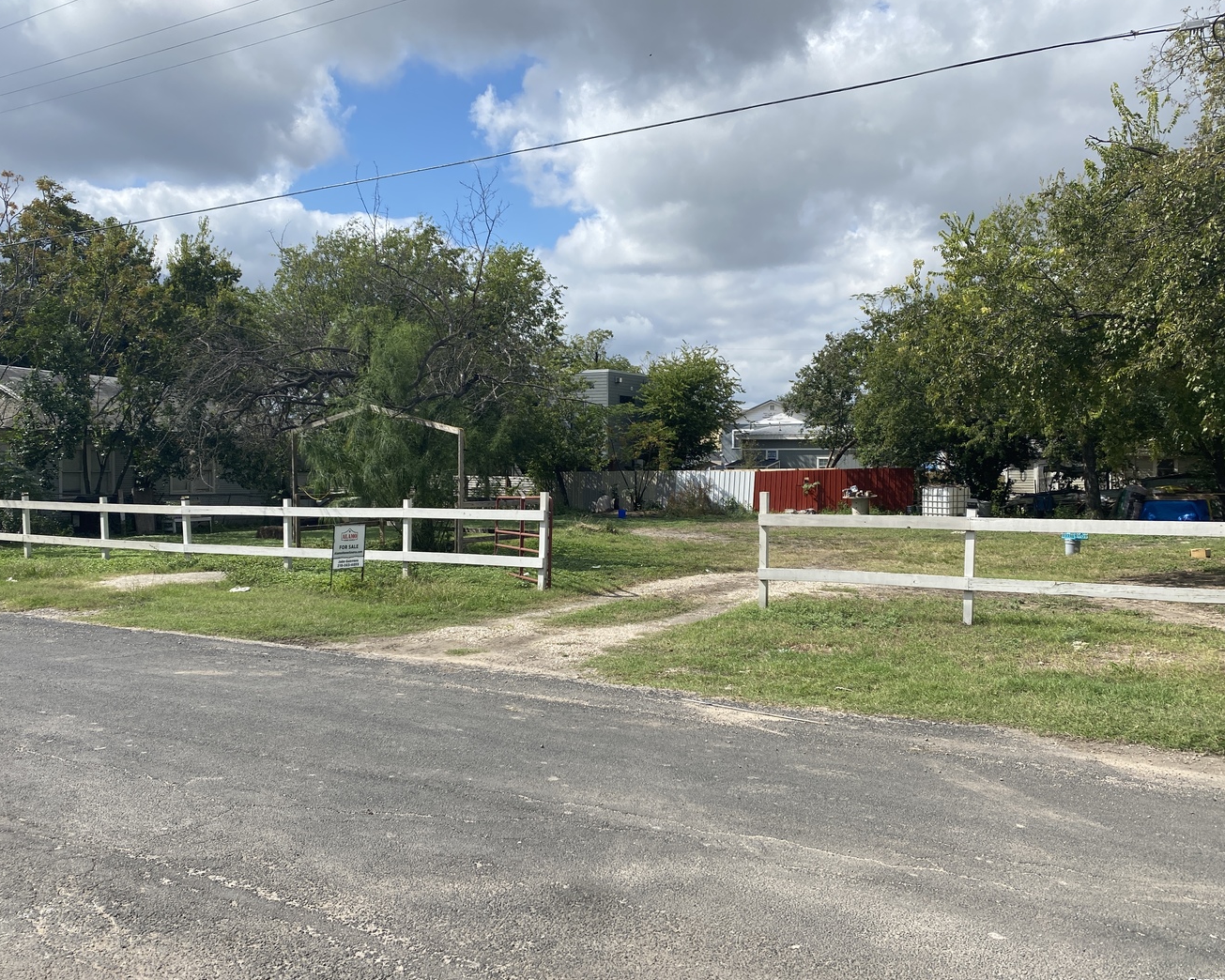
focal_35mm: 28
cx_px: 613
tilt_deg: -2.0
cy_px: 497
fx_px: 1015
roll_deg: -0.8
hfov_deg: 62.2
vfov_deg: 51.5
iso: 32
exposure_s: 1/3731
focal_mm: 4.25
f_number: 1.8
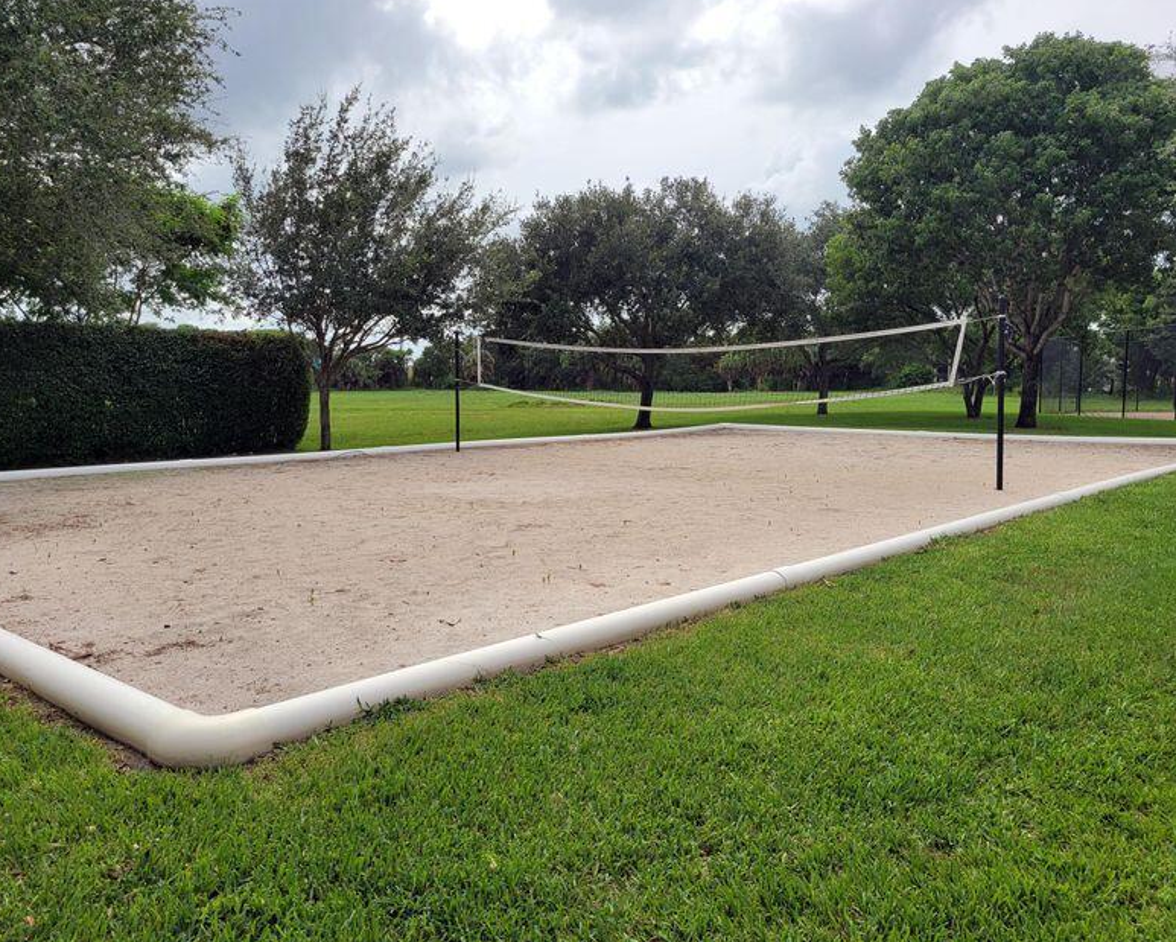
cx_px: 585
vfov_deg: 51.6
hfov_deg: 62.2
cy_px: 458
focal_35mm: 28
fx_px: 975
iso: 40
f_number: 1.8
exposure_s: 1/2283
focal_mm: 5.4
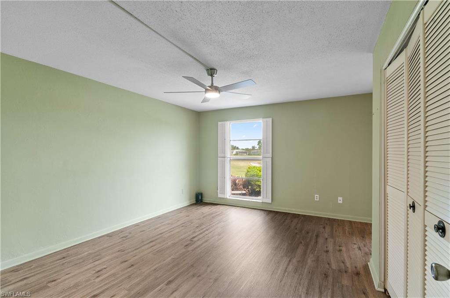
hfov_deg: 95.1
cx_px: 225
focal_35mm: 16
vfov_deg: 71.9
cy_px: 149
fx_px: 206
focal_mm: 11
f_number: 11
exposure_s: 1/6
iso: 200
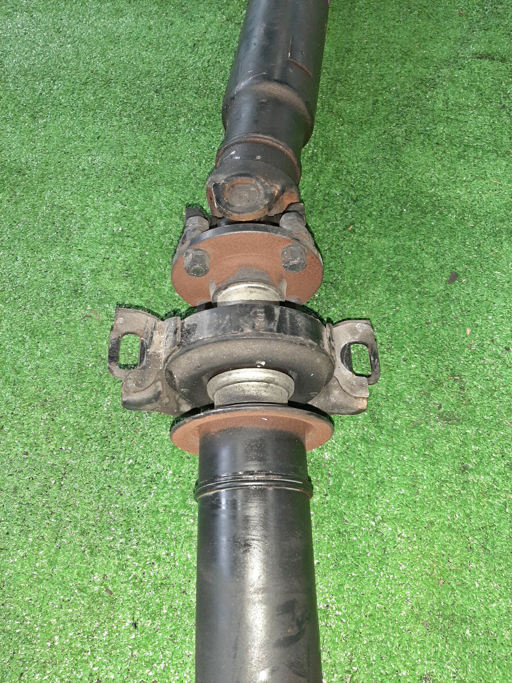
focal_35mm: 26
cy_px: 342
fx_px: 513
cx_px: 256
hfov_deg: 53.1
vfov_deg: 67.3
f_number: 1.7
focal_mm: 3.93
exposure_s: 1/25
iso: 206
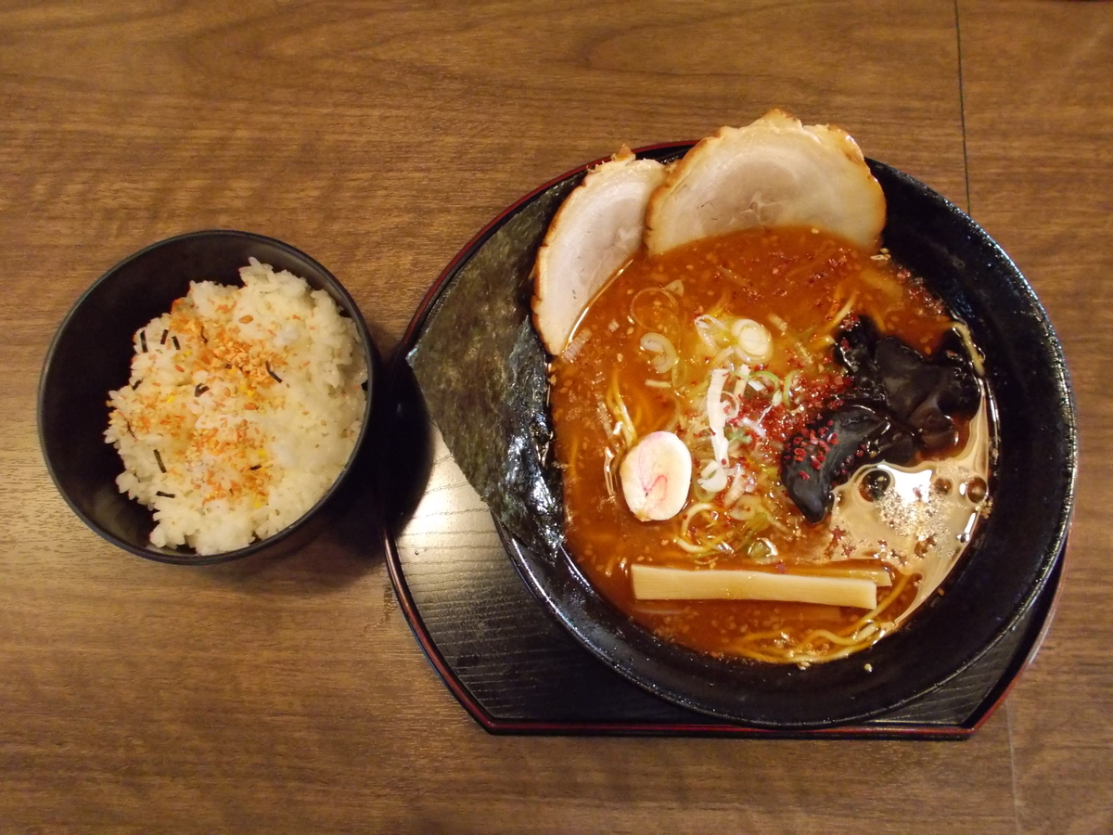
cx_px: 556
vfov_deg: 46.8
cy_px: 418
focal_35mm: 30
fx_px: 965
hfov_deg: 60.0
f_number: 3.4
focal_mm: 5.3
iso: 800
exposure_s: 1/100
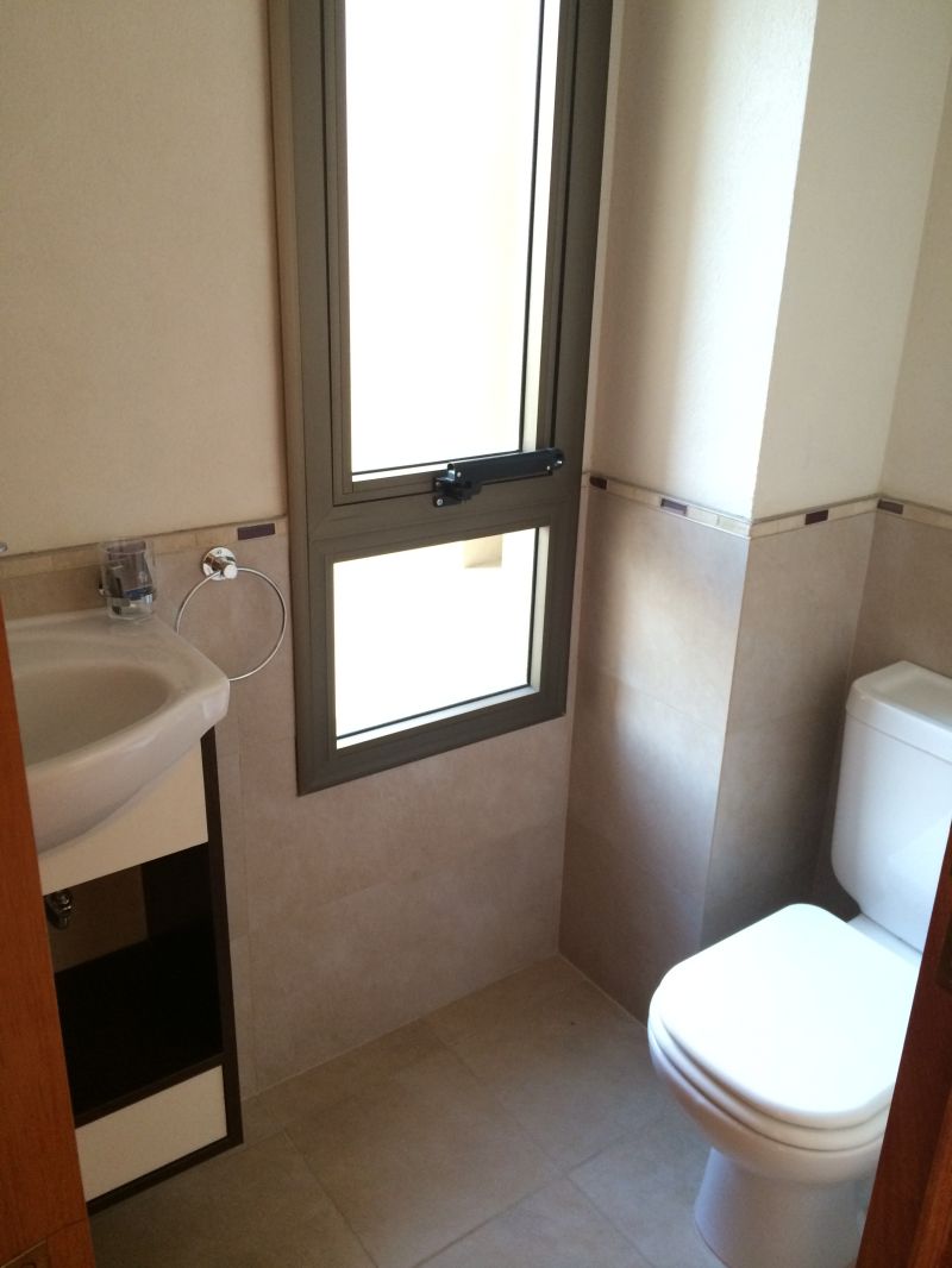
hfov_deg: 46.8
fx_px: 1100
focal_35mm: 30
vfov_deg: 60.0
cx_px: 476
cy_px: 634
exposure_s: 1/24
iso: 320
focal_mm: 4.12
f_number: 2.2
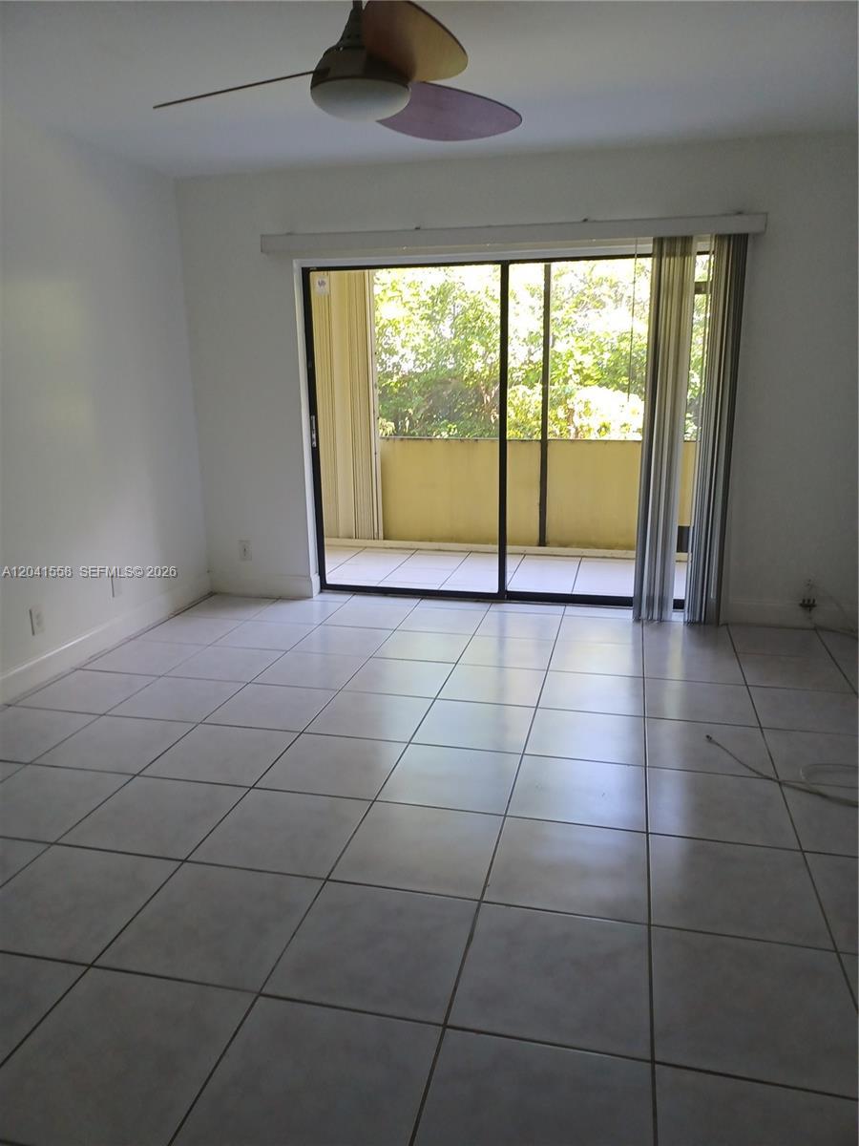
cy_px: 573
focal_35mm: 25
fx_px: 827
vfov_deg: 69.4
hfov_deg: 54.9
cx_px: 430
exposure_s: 1/50
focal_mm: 4.6
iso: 250
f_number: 1.8
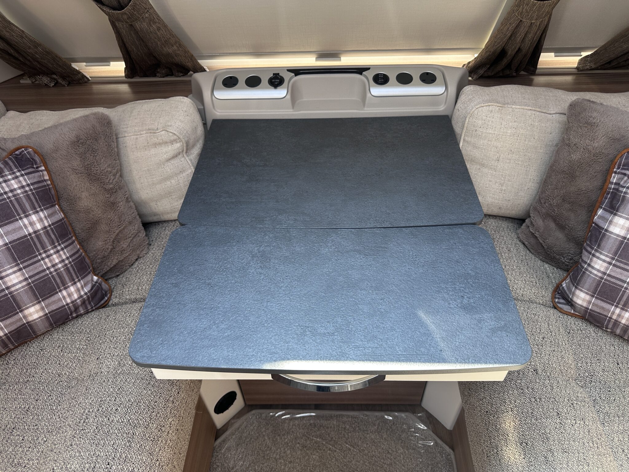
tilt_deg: -43.7
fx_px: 436
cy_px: 236
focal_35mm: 24
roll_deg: +1.5
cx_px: 314
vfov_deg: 56.8
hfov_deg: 71.6
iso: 100
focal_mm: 6.86
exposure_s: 1/121
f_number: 1.78
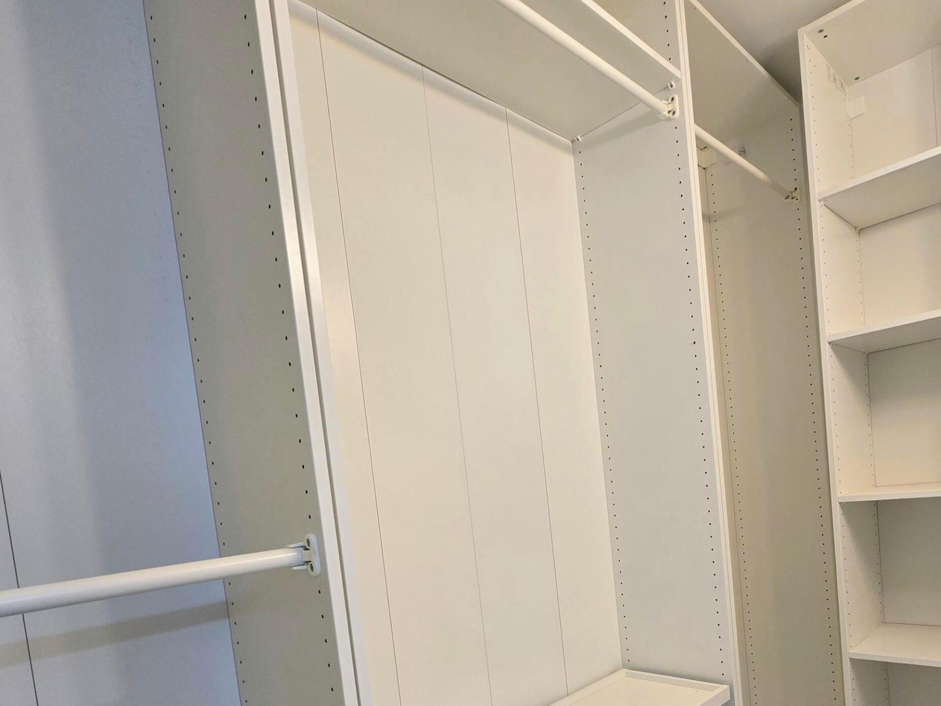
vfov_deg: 60.1
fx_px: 571
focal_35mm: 21
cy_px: 528
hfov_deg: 77.4
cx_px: 594
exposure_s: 1/60
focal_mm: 2.2
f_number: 2.2
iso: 100
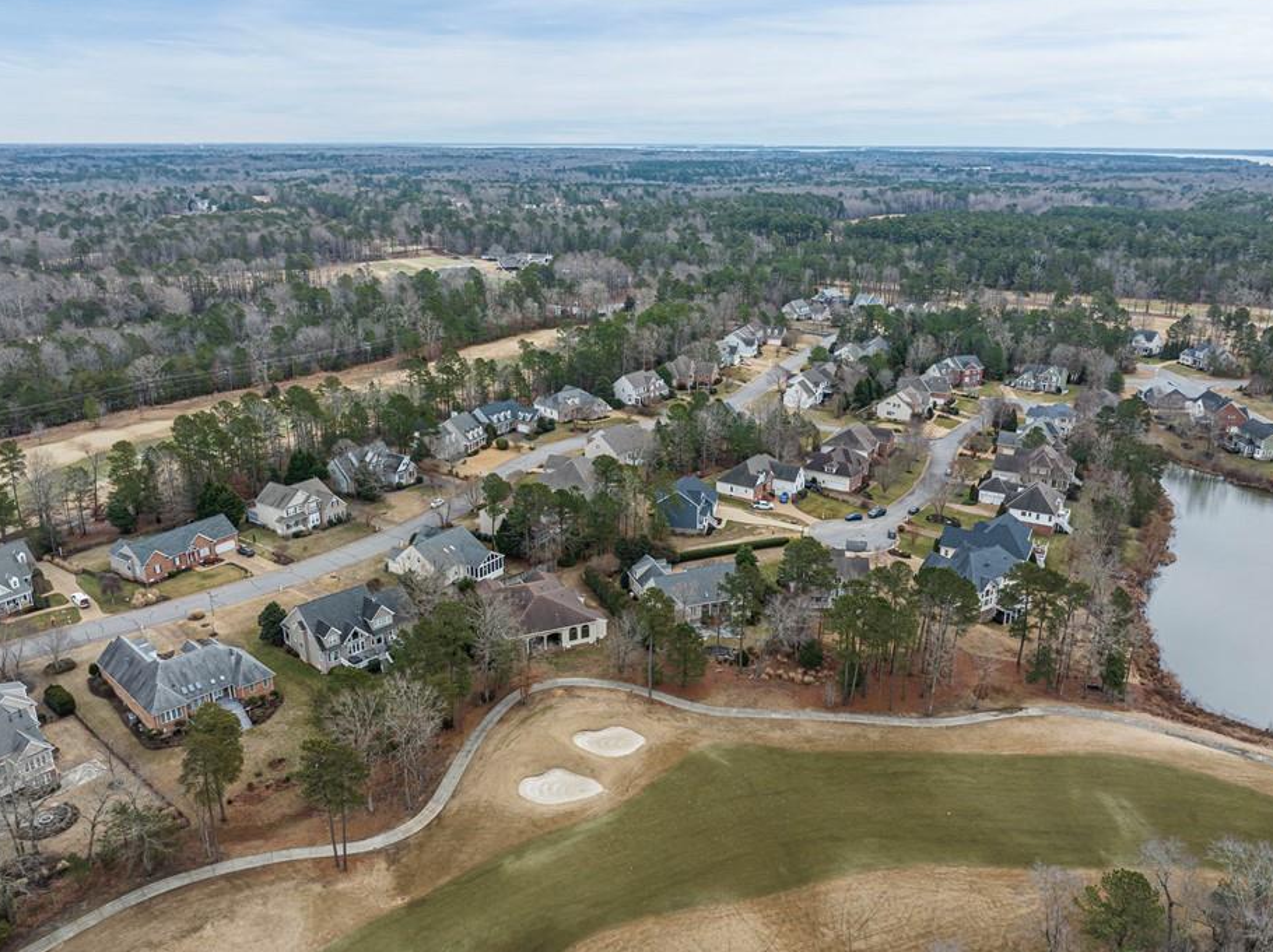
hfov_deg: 65.3
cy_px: 503
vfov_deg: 51.3
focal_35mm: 27
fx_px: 992
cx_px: 666
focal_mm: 12.29
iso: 100
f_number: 4
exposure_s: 1/30
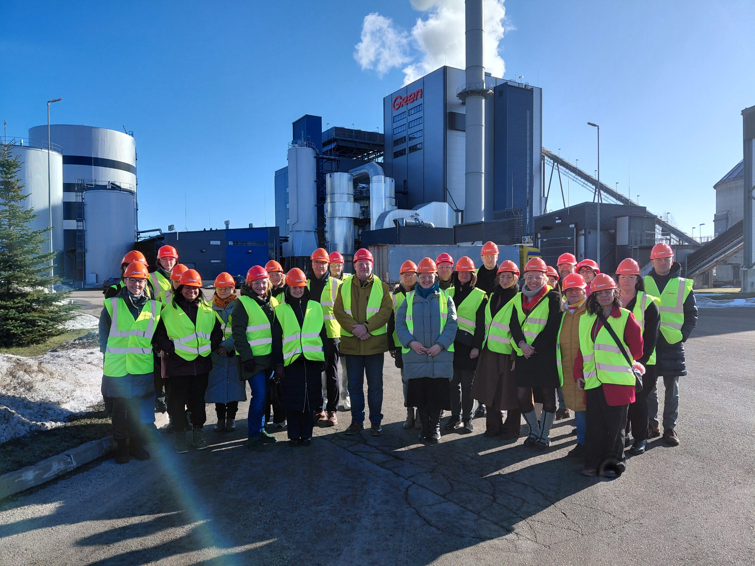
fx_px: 545
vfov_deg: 54.9
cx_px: 378
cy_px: 283
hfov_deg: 69.4
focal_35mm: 25
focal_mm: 4.69
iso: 50
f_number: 1.8
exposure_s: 1/1875
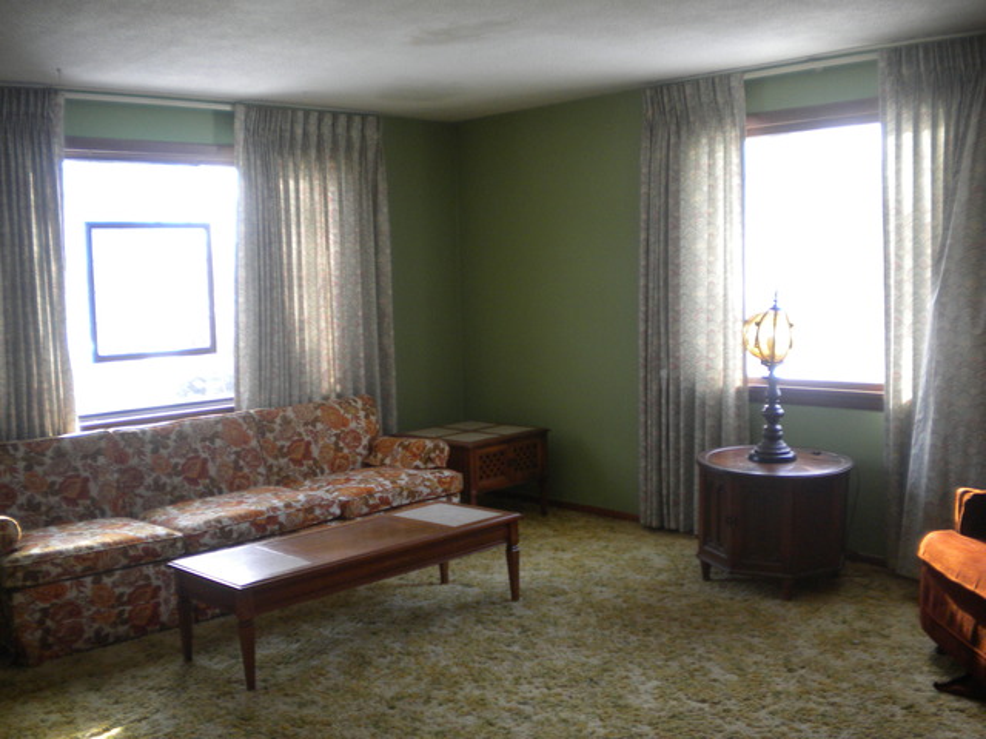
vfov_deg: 40.7
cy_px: 370
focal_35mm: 35
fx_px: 997
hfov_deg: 52.6
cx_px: 493
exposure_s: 1/51.8
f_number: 3.1
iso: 187
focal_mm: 6.3
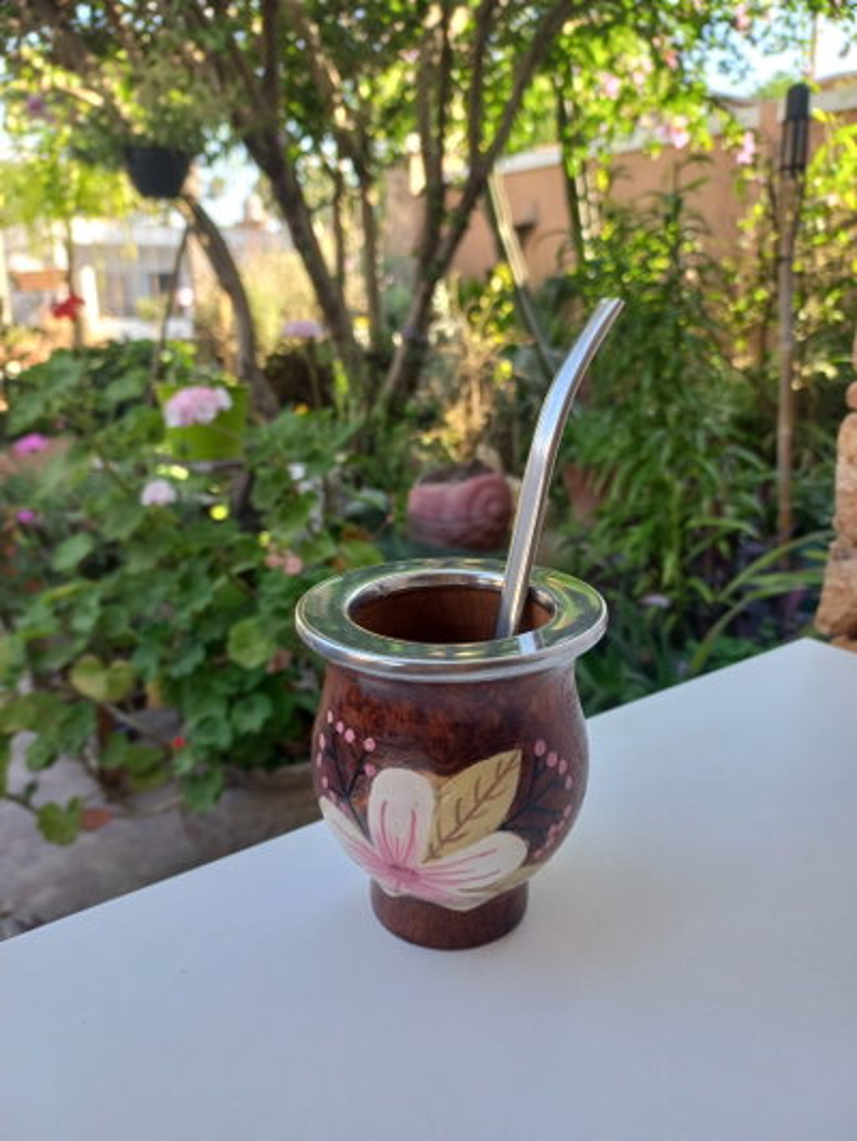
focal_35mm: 25
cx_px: 428
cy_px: 570
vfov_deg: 69.4
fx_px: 825
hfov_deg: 54.9
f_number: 1.8
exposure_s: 1/50
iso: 25
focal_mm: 4.6
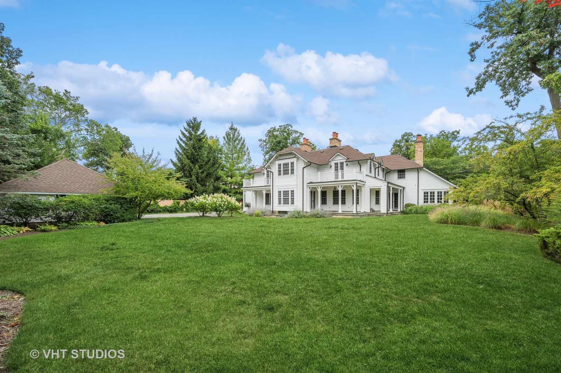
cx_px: 280
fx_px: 218
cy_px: 186
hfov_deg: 104.3
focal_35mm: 14
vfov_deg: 81.1
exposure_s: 1/25
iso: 100
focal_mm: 14
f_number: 11
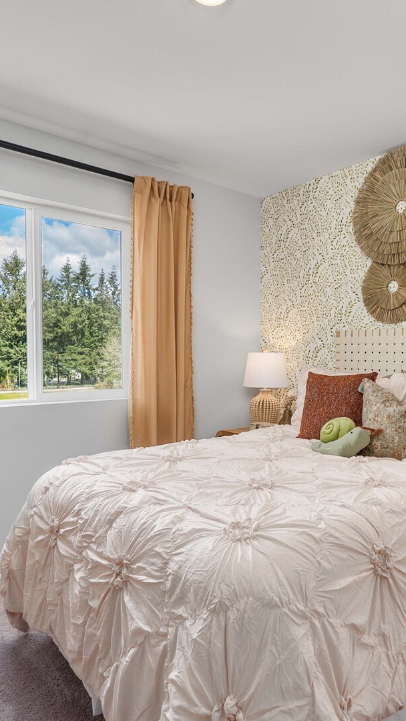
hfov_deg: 48.1
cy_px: 366
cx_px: 291
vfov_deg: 78.7
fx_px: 440
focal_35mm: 23
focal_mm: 14
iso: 1000
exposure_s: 1/25
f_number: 7.1
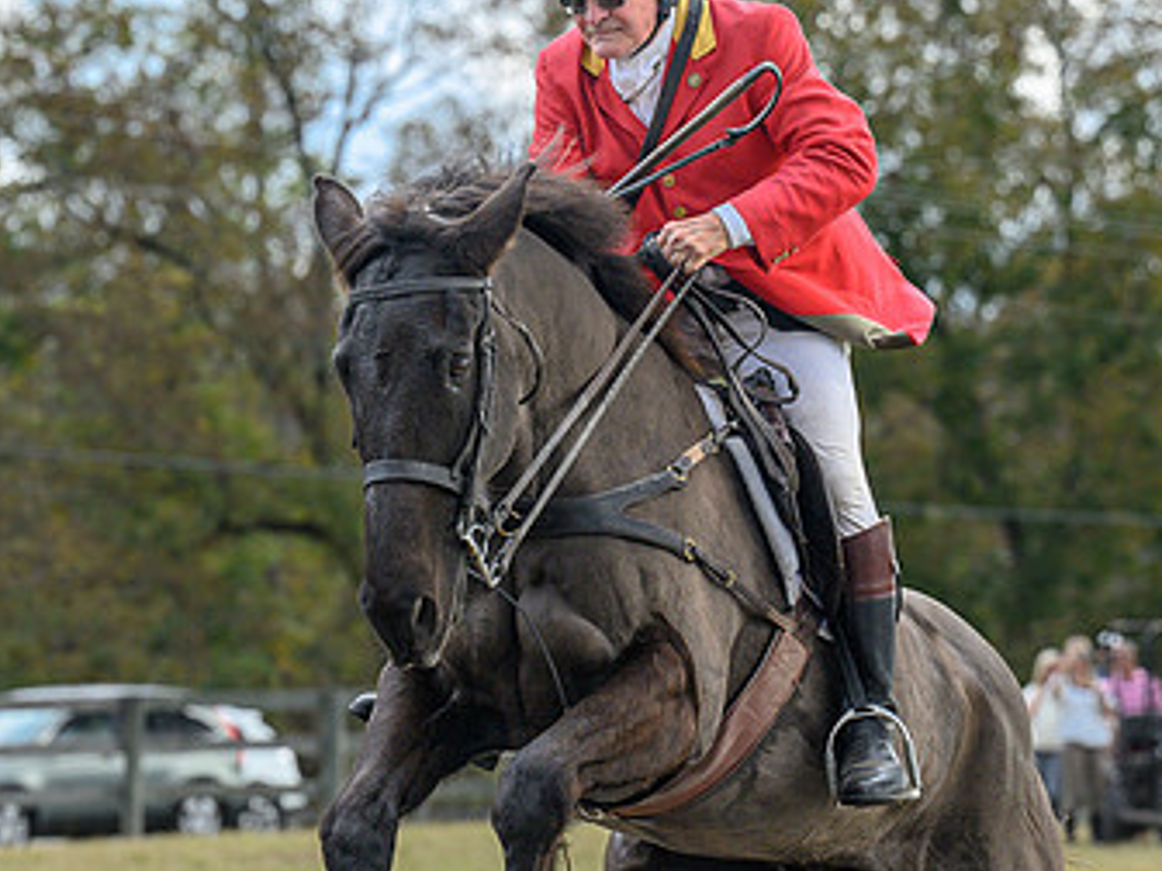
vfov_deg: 6.0
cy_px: 643
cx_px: 362
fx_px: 8258
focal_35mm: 246
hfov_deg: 8.0
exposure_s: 1/1000
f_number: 3.5
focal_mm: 102
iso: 640
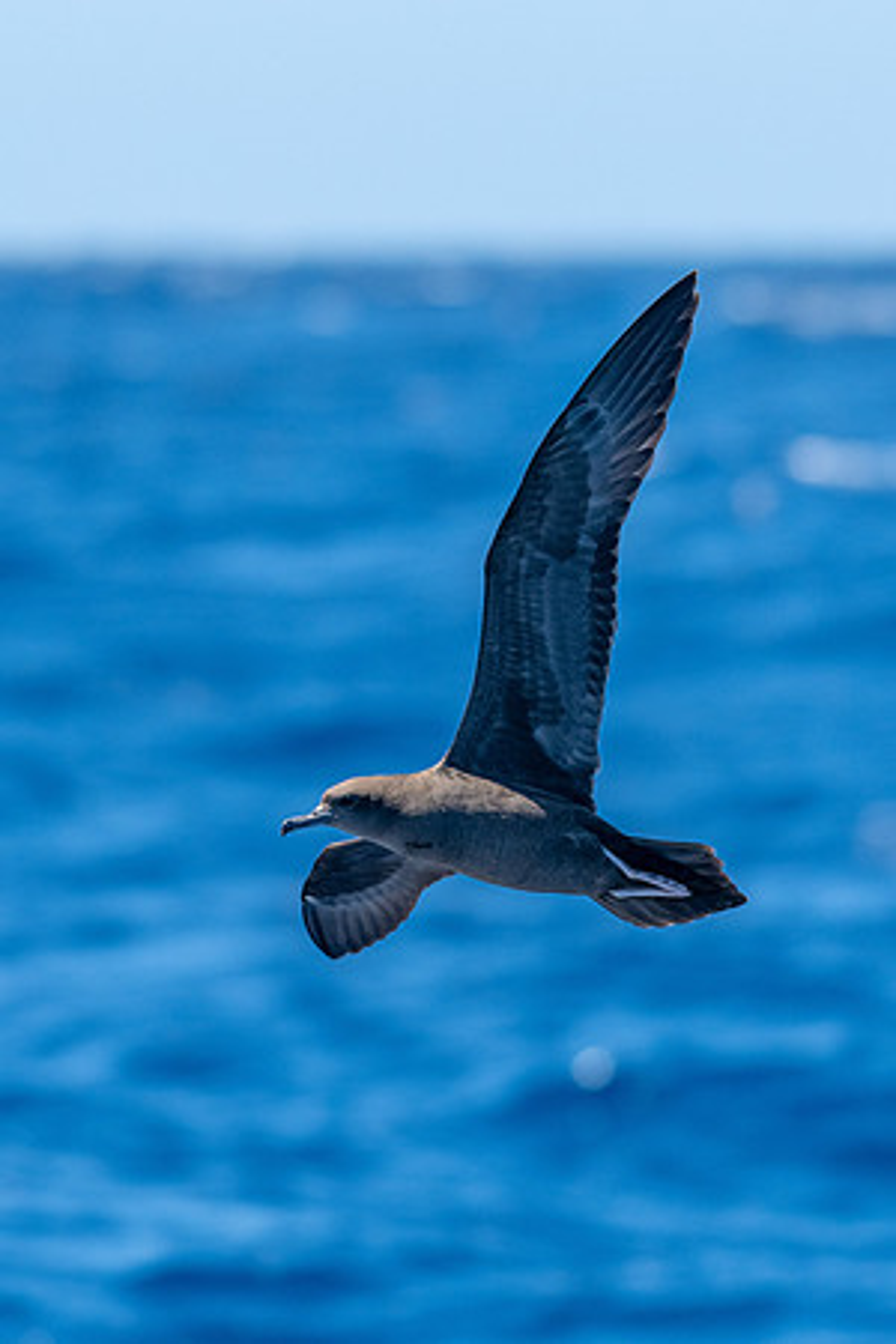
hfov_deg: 2.7
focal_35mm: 508
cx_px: 177
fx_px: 18946
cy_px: 606
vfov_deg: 4.1
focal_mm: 240
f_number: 5.6
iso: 450
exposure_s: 1/2500
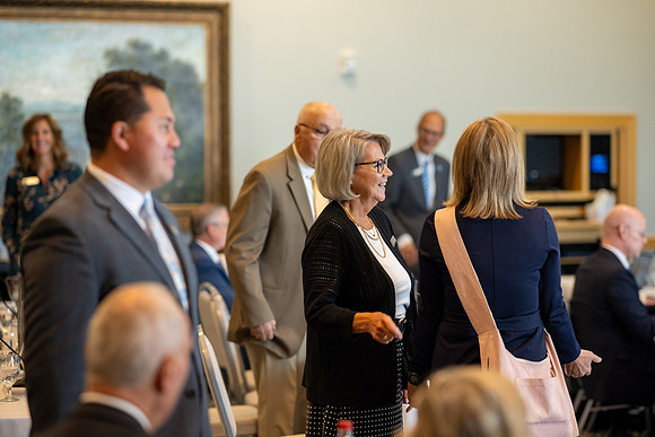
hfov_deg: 19.5
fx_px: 1911
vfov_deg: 13.0
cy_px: 218
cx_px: 328
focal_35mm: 105
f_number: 2.2
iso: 1000
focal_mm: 105
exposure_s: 1/200
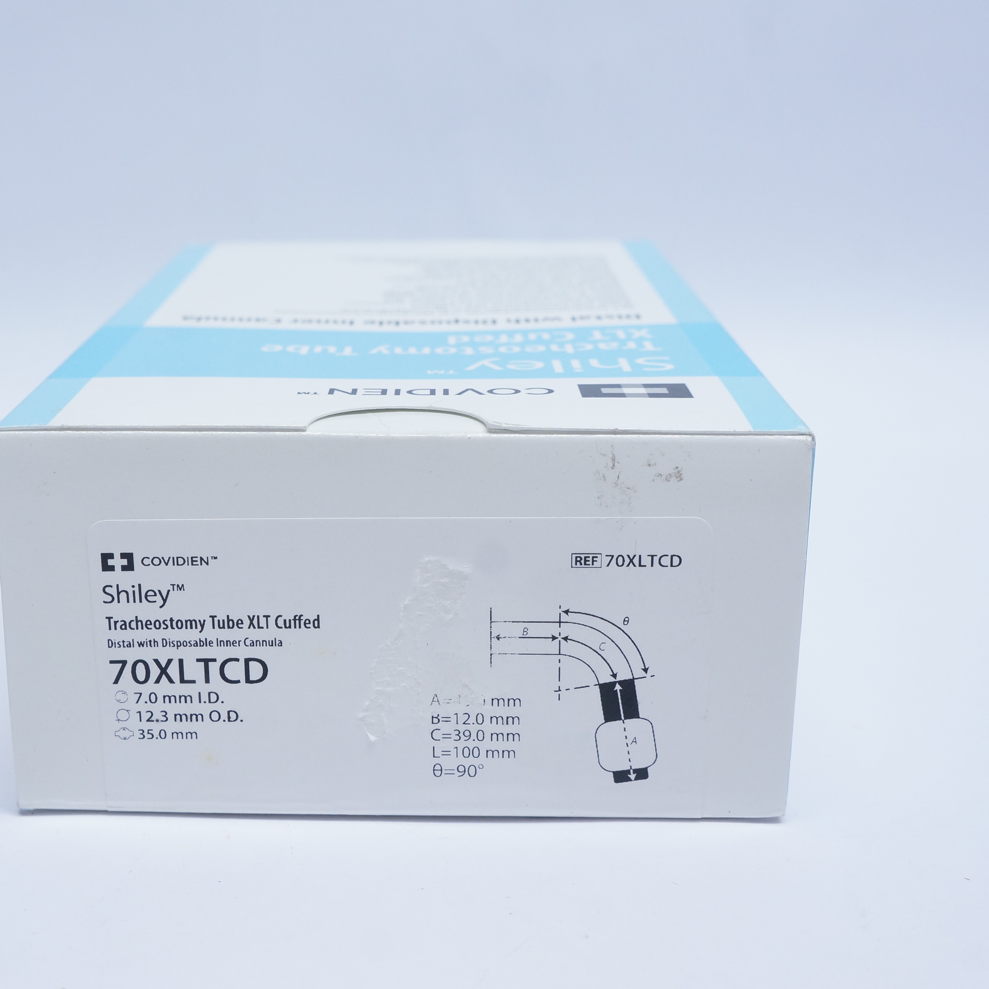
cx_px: 398
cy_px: 493
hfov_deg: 34.8
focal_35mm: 49
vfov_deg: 34.9
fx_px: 1573
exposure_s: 1/50
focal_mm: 25
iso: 800
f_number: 7.1
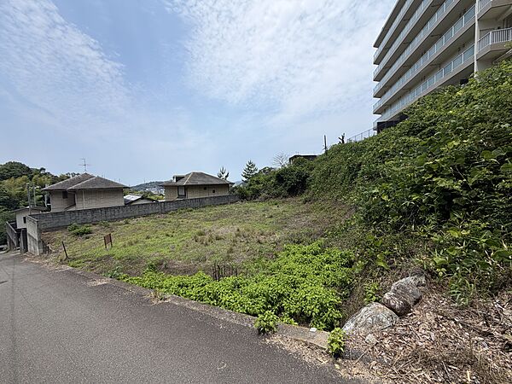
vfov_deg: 85.7
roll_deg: +1.3
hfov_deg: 102.1
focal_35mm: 14
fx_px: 207
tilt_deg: -1.2
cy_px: 192
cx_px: 256
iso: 20
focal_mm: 2.22
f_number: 2.2
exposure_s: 1/1259
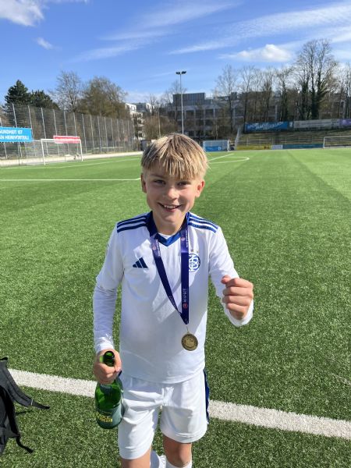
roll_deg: +2.6
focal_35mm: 26
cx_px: 176
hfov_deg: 53.1
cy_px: 234
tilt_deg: -14.7
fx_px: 352
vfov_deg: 67.3
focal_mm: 5.1
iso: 50
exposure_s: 1/3215
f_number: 1.6
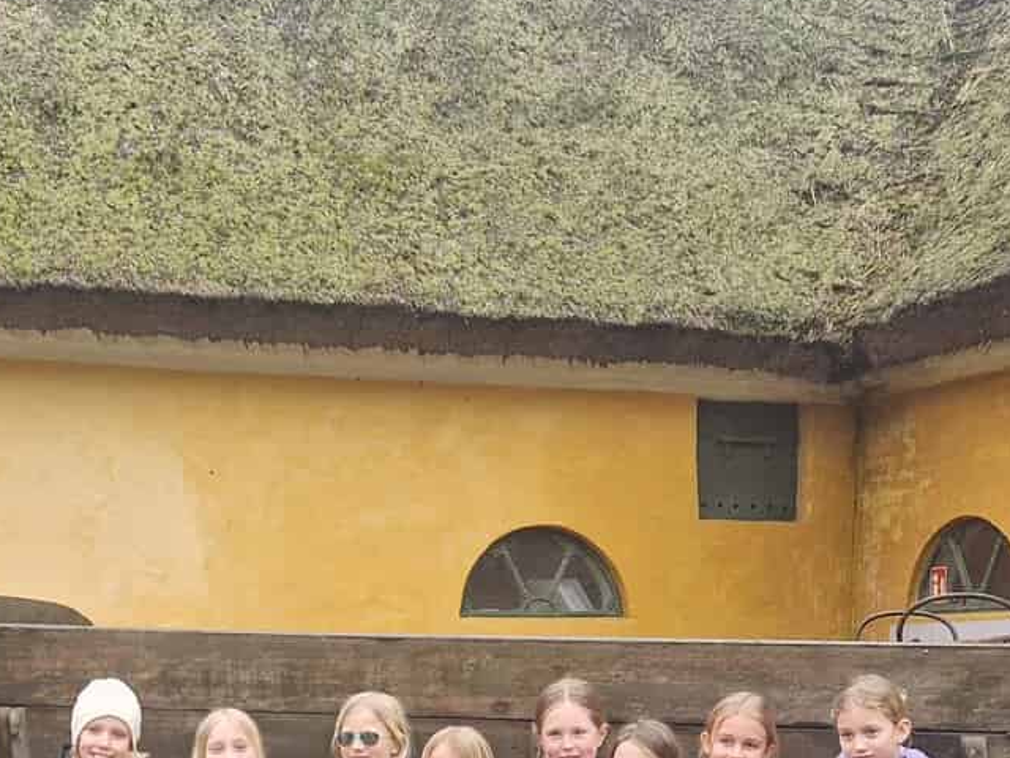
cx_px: 385
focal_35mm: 69
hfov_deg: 28.1
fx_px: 2013
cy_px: 810
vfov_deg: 20.4
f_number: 1.8
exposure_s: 1/180
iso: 80
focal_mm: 5.4
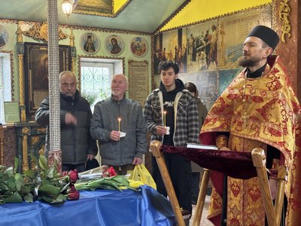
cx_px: 150
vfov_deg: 30.3
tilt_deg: -1.3
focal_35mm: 48
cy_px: 113
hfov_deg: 39.7
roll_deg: +2.0
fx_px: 417
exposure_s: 1/33
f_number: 1.78
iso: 250
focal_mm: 6.76
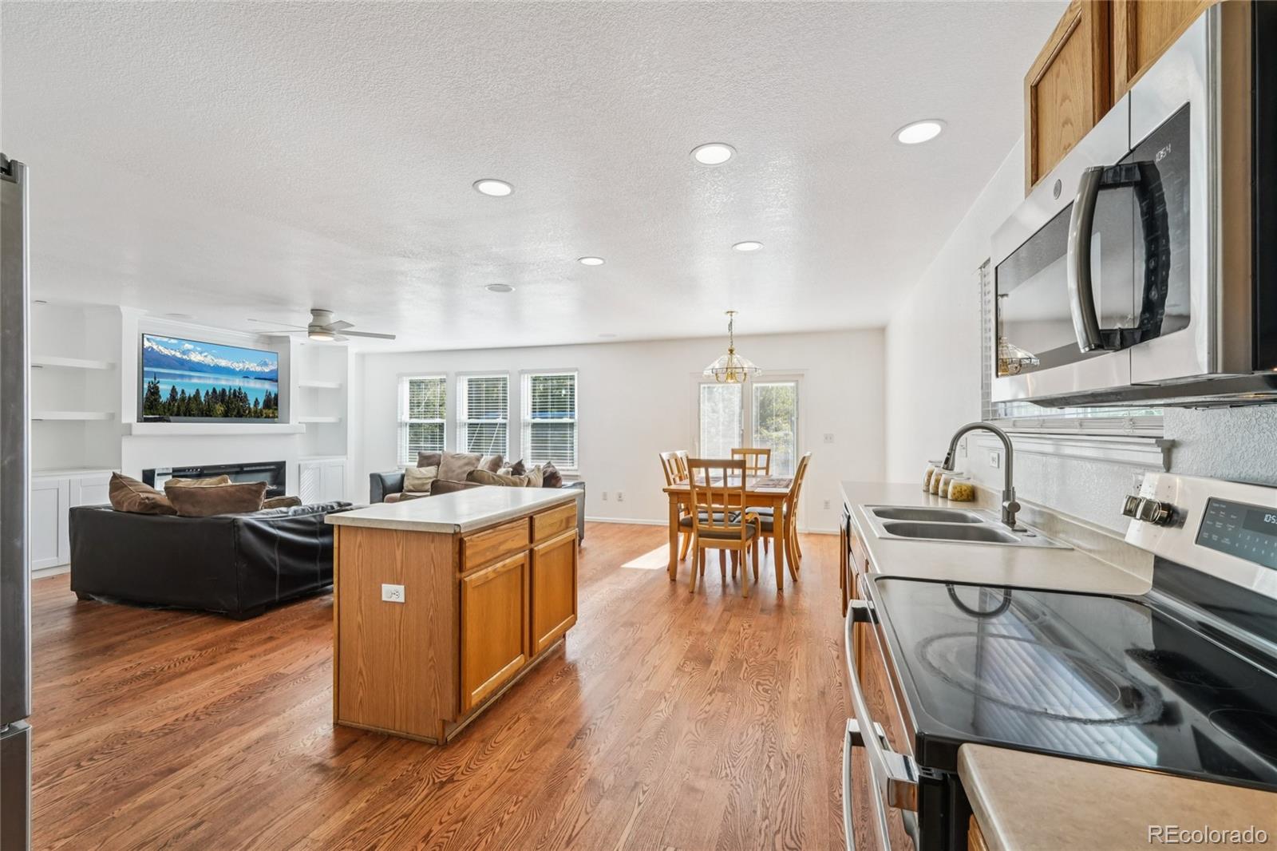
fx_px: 532
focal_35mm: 15
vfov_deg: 77.3
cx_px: 638
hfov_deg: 100.4
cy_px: 426
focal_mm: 10
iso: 800
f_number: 8
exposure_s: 1/20
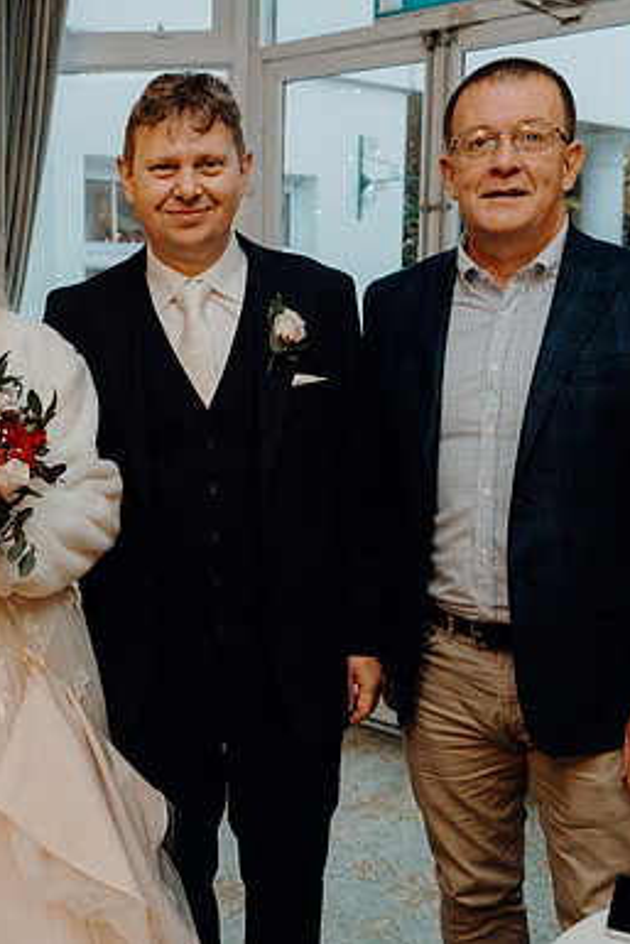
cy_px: 471
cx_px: 98
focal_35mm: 46
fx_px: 1206
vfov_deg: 42.7
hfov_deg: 28.4
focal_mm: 28
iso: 2500
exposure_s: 1/160
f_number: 3.5
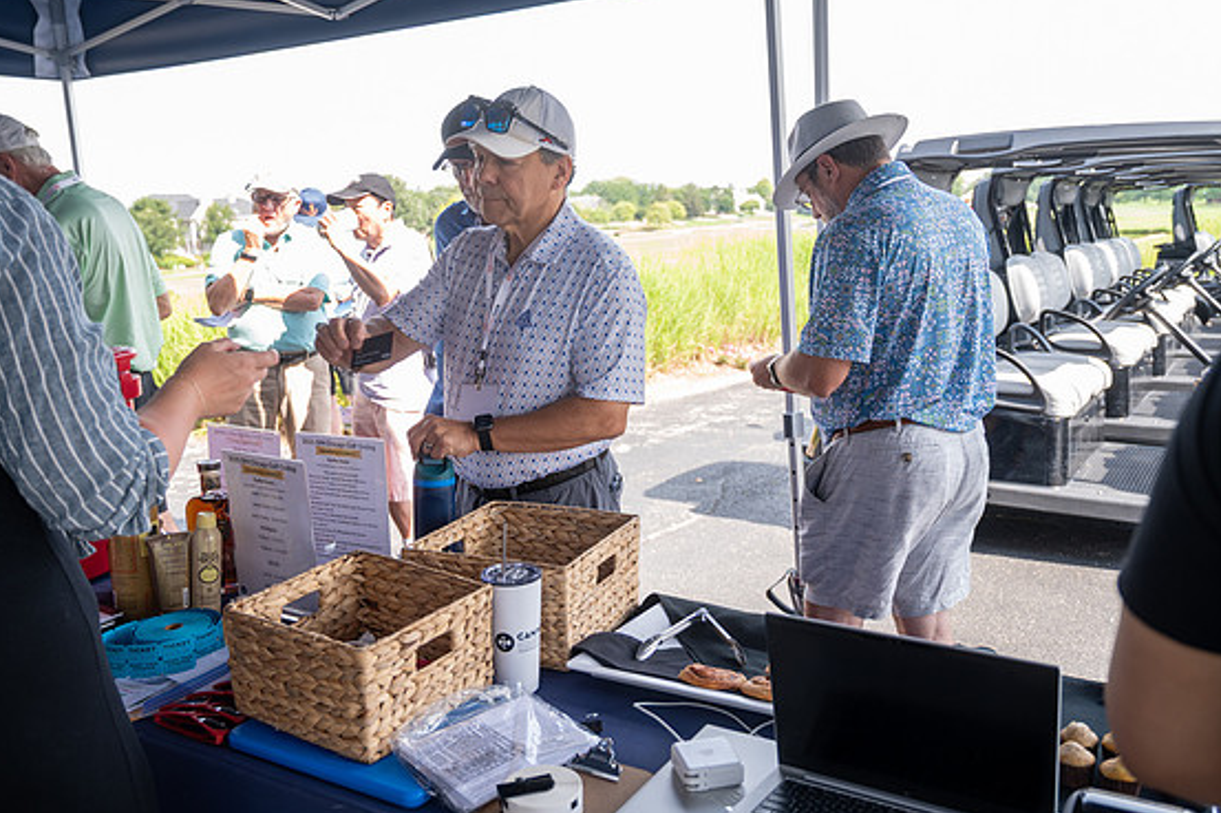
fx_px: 1085
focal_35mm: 32
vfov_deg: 41.1
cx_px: 612
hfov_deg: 58.7
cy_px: 413
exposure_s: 1/250
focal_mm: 30.5
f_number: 4
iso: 250
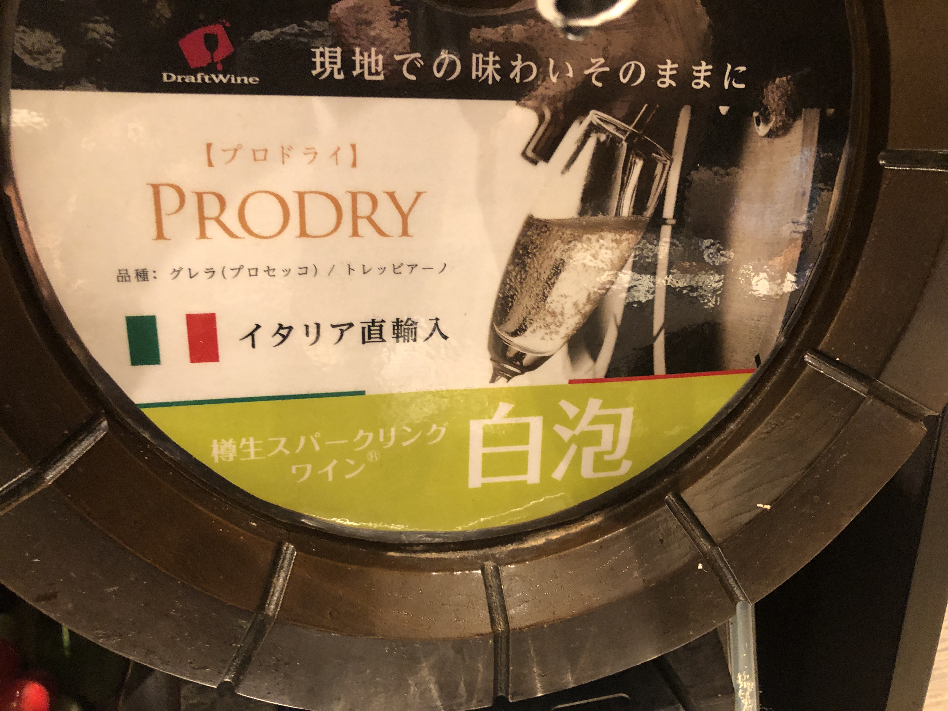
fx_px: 767
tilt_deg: -18.6
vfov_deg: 49.7
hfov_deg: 63.4
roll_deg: +0.2
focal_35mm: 28
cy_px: 356
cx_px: 474
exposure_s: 1/11
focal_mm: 3.99
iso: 100
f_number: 1.8
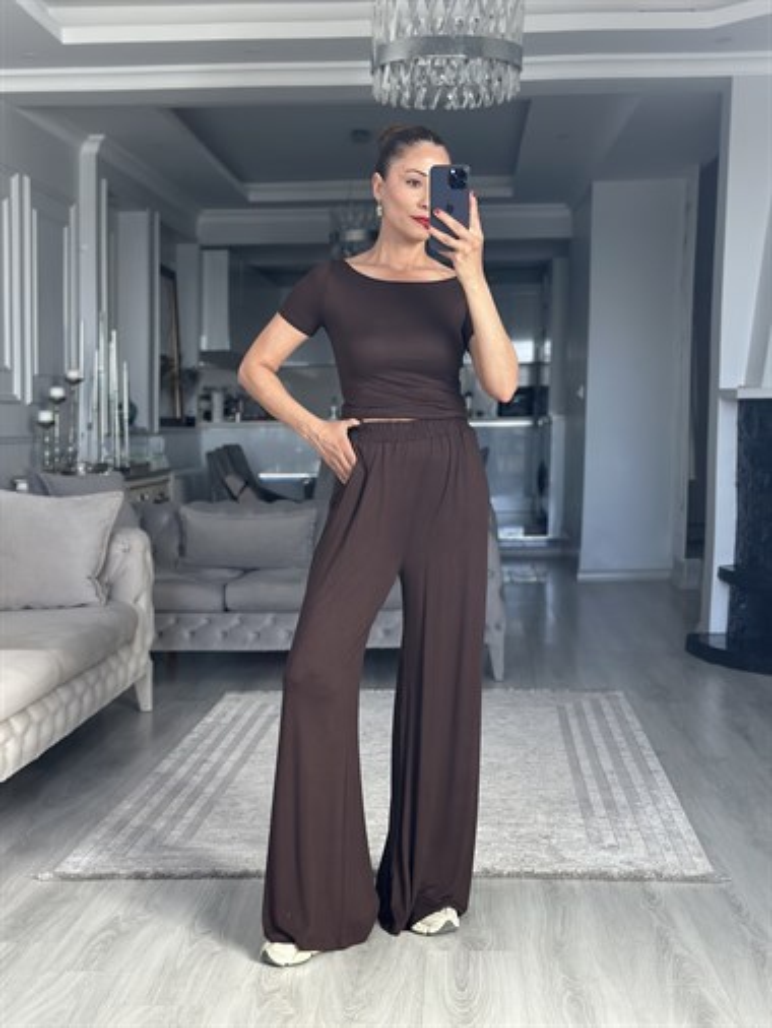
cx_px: 386
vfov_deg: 39.6
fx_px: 1426
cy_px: 514
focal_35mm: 48
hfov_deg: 30.3
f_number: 1.78
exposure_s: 1/116
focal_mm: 6.86
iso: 125
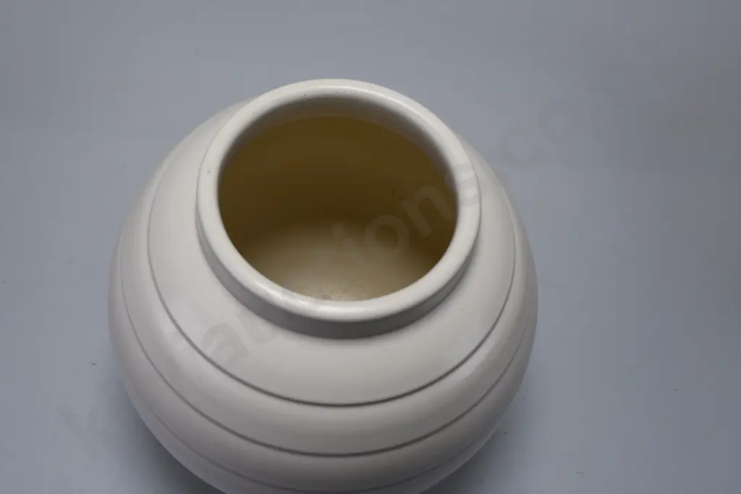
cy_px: 247
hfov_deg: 46.4
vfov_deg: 31.9
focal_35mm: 42
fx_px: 865
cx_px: 370
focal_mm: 28
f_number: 13
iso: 400
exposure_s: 1/640
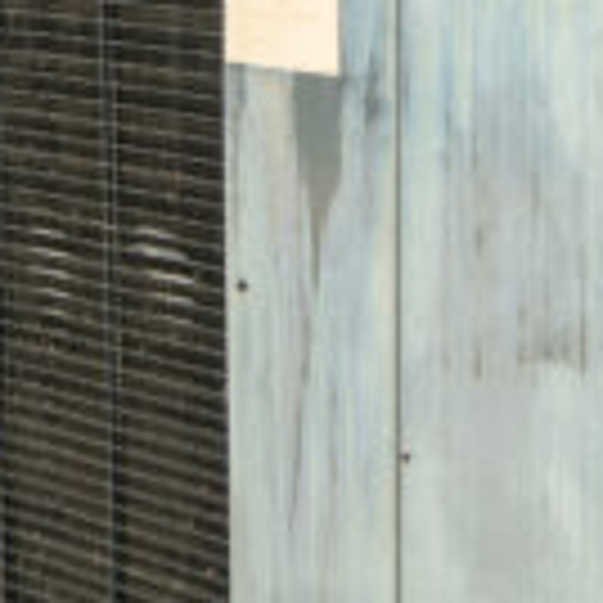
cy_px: 304
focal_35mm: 156
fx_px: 3074
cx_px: 626
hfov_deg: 11.1
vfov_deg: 11.2
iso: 400
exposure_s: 1/800
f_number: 4
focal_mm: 24
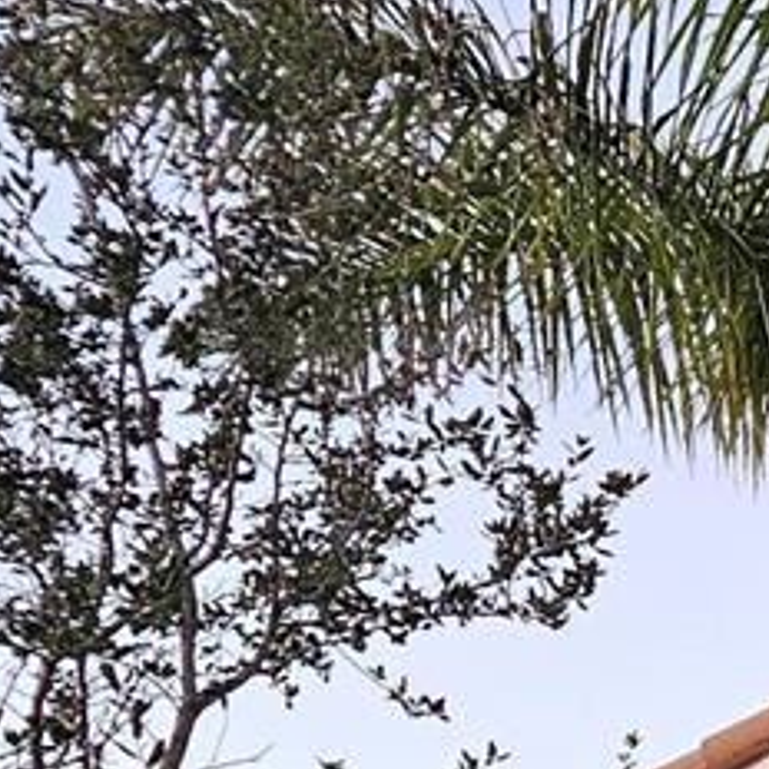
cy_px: 1011
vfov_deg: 12.1
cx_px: 1369
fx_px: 3519
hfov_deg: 11.6
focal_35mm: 140
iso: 640
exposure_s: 1/170
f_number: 1.8
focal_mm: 5.4
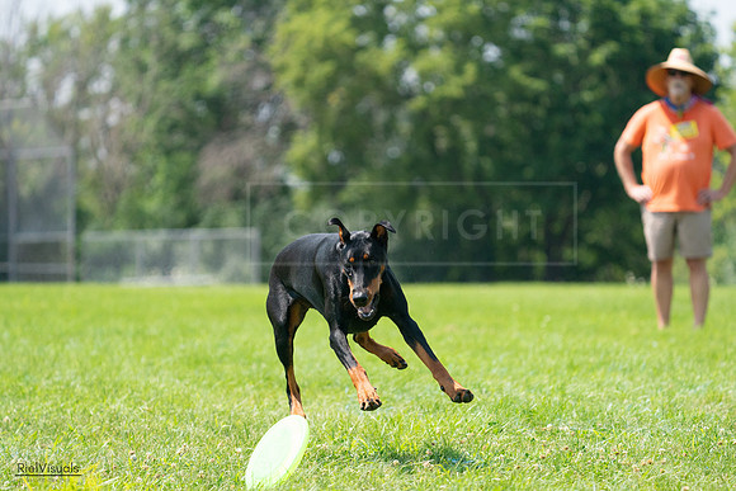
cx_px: 368
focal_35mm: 230
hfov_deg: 8.9
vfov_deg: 6.0
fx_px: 4703
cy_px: 246
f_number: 5.6
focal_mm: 230
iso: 2000
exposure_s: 1/4000
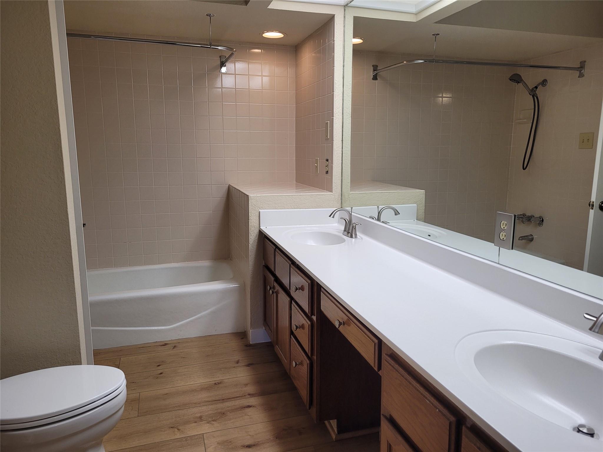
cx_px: 302
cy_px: 226
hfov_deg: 67.3
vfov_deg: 53.1
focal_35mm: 26
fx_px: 453
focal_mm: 5.4
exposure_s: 1/120
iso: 100
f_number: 1.8
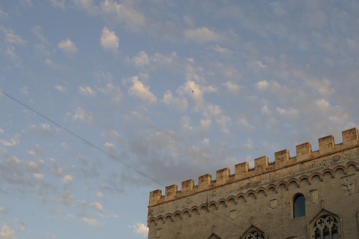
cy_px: 140
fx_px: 538
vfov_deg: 25.0
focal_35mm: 54
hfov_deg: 36.6
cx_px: 227
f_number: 4.5
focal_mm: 28
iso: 100
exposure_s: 1/200
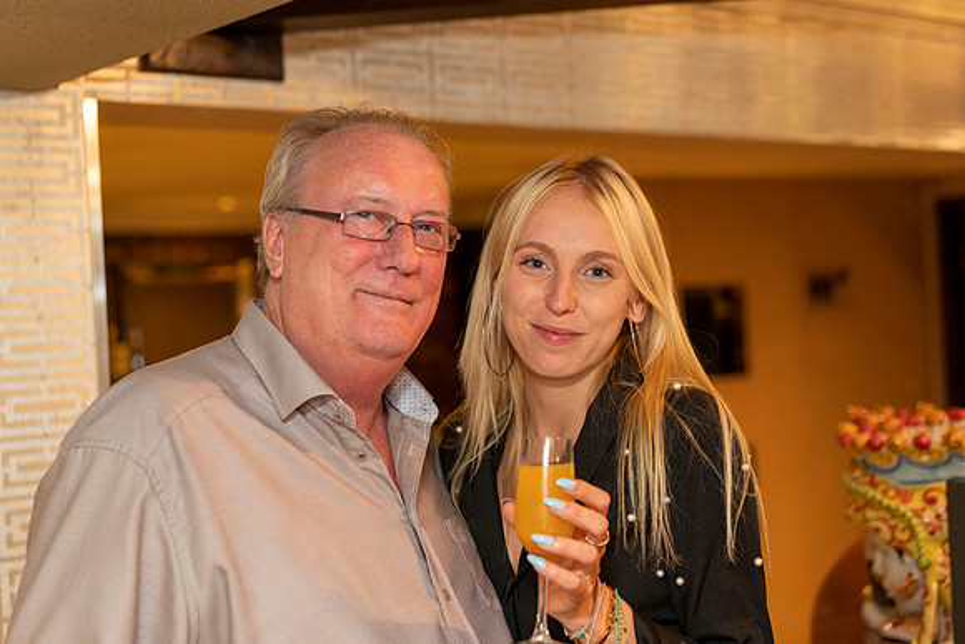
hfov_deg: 36.2
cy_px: 322
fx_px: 1475
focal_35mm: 55
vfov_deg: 24.6
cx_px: 482
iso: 3200
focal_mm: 55
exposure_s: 1/160
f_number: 2.8
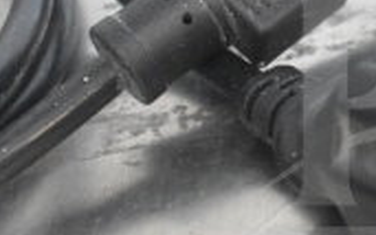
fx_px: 1290
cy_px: 157
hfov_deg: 15.7
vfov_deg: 10.4
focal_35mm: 126
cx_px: 490
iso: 6400
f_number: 5.6
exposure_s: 1/125
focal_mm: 23
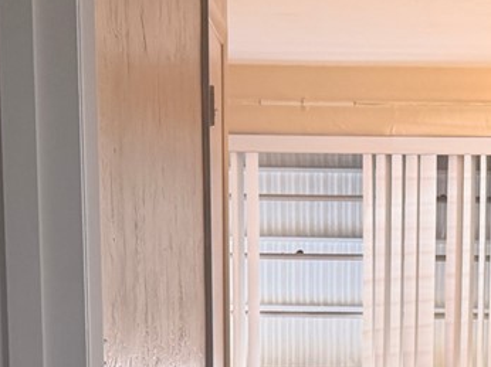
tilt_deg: -8.9
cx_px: 373
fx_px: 1573
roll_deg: -0.2
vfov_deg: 12.7
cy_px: 538
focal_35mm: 111
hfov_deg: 17.6
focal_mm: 6.76
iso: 125
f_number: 1.78
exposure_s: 1/121
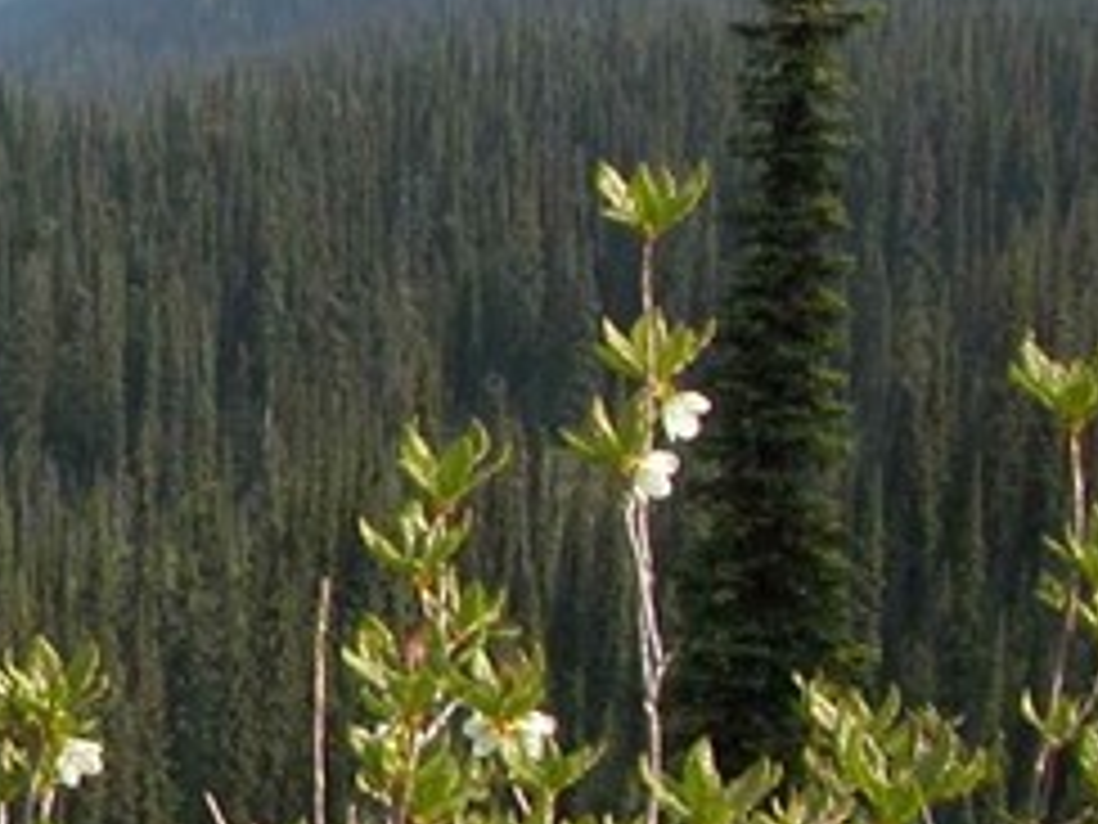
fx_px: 4726
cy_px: 392
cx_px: -968
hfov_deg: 12.0
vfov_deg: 10.0
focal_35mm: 149
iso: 100
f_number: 5.7
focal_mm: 9.2
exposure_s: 1/238
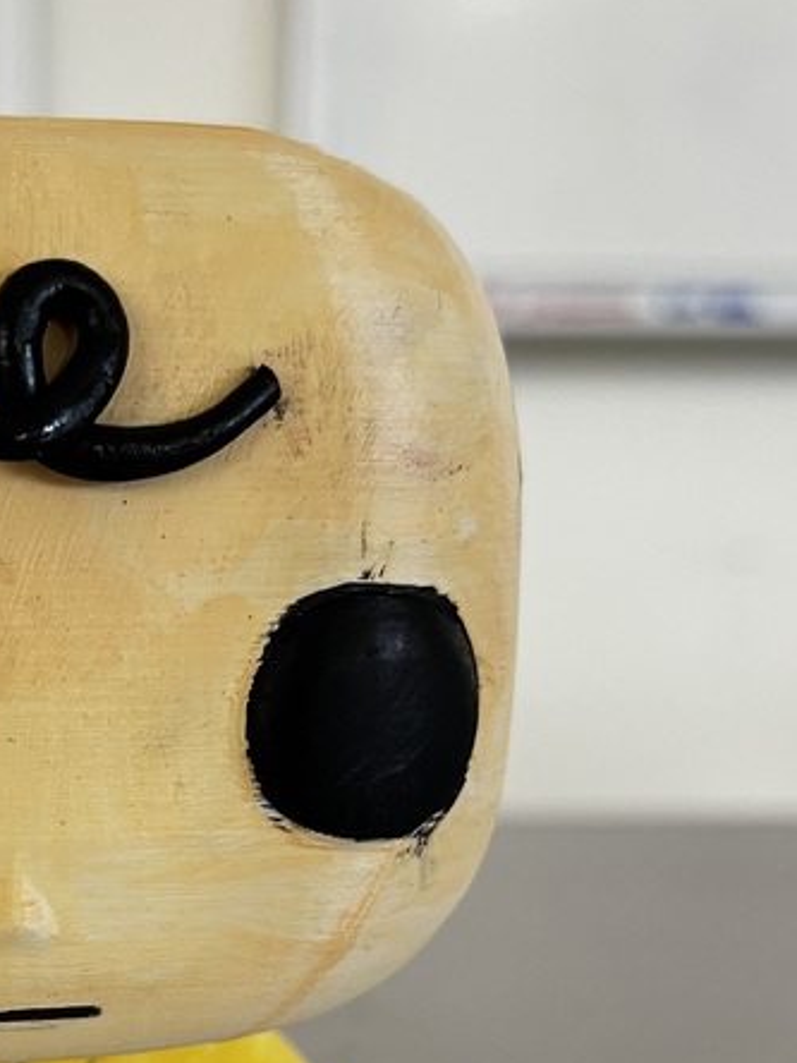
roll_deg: +0.5
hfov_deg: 23.5
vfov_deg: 30.8
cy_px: 941
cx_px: 12
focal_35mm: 60
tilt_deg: -16.1
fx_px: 1842
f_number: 1.5
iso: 100
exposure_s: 1/60
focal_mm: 5.7
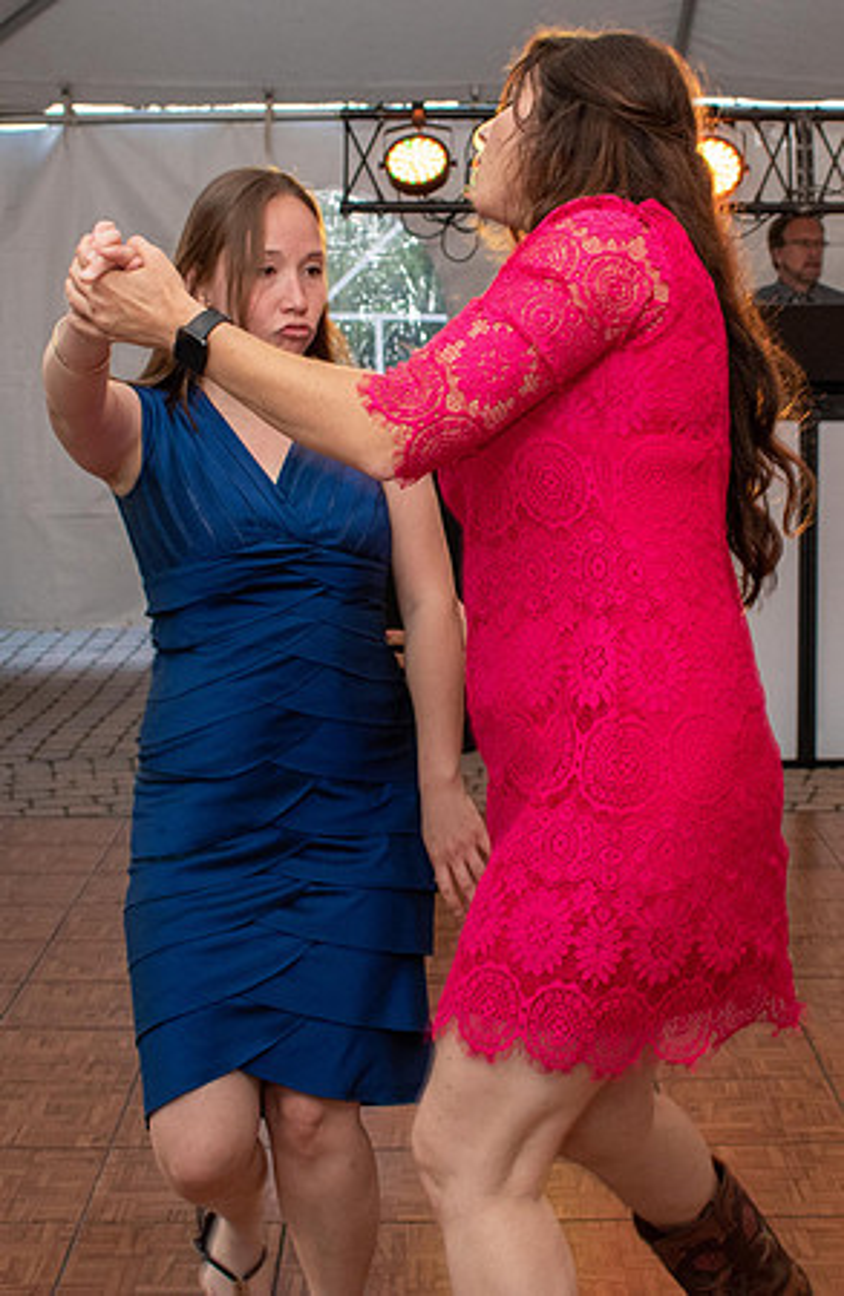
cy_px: 503
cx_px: 484
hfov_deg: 21.9
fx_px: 2181
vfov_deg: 33.0
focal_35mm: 61
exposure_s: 1/80
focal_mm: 22
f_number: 4.5
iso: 800
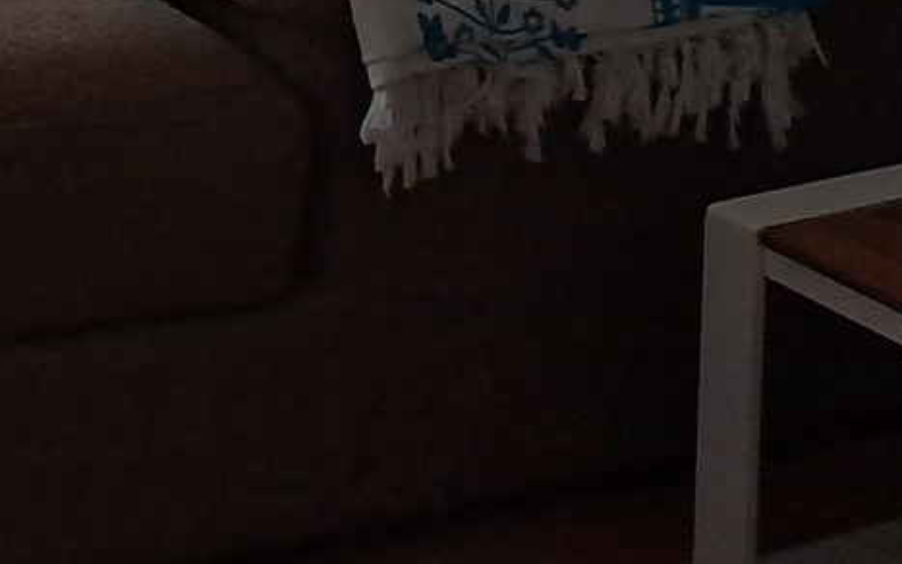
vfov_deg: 10.9
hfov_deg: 16.4
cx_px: -649
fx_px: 2680
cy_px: -579
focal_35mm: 109
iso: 40
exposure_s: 1/100
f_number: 1.8
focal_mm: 4.65
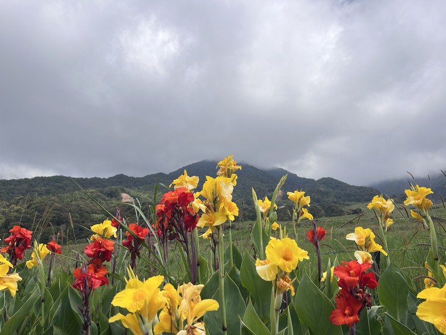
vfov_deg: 53.1
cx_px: 223
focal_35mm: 26
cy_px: 168
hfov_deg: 67.3
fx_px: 335
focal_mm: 5.7
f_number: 1.5
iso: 50
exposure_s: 1/5587
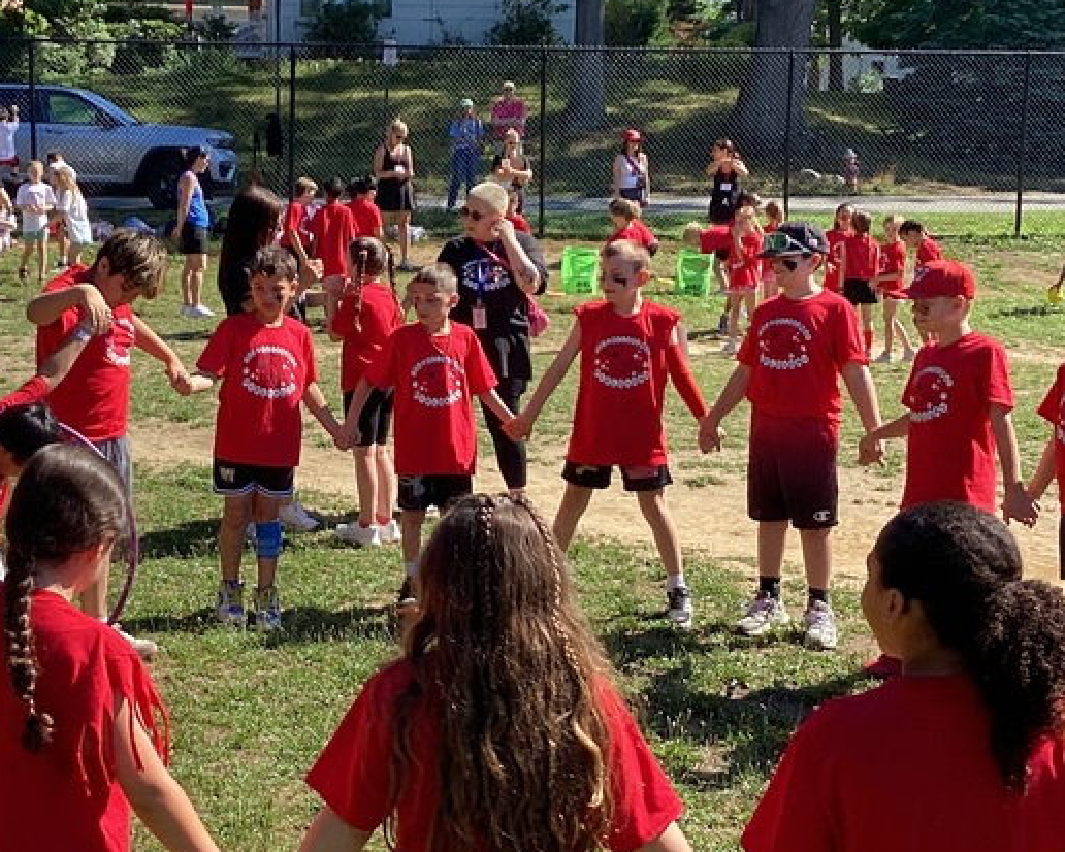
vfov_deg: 25.4
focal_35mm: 60
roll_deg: -1.2
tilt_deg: -5.2
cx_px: 400
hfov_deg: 31.3
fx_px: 1892
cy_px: 369
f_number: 2.4
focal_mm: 3.3
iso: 25
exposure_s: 1/637
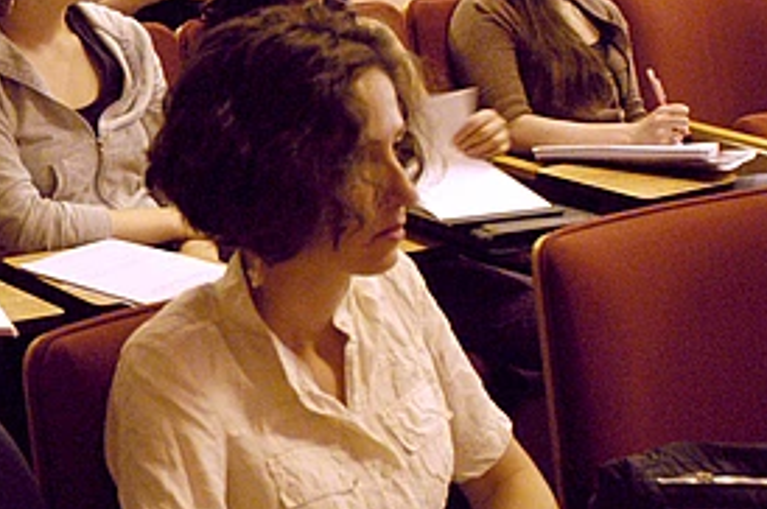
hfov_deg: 22.4
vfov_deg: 16.4
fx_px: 1766
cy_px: 200
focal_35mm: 83
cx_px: -171
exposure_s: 1/25
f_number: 3.3
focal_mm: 22
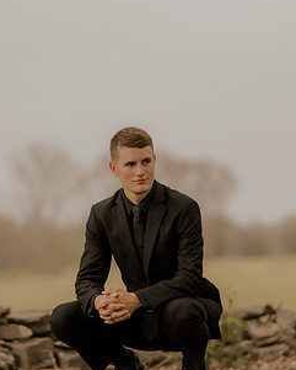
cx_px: 138
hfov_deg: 8.7
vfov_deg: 10.8
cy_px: 200
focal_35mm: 178
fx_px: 1948
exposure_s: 1/2500
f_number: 1.4
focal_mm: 85
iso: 160
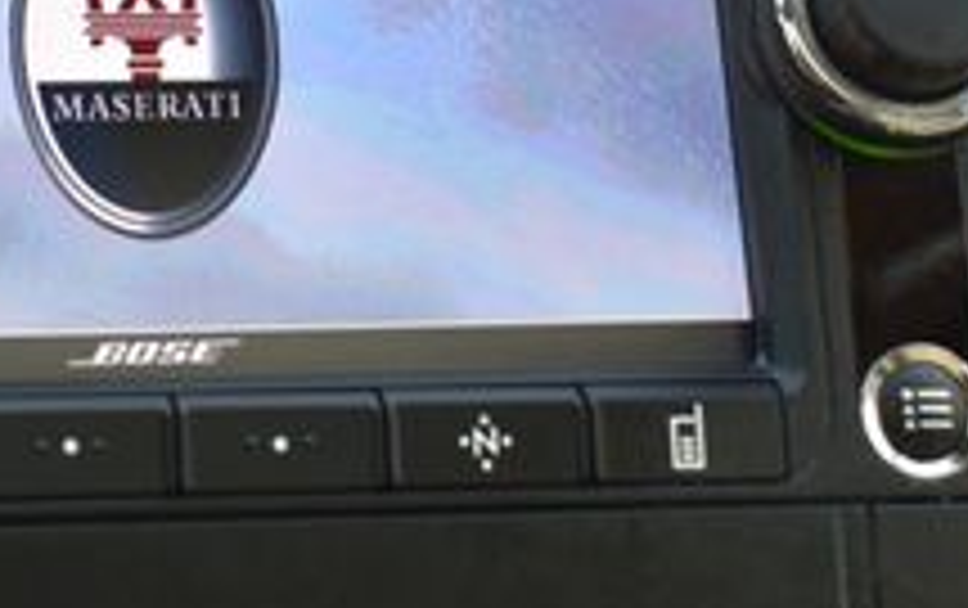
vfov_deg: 11.6
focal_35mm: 114
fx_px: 2999
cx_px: 167
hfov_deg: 18.1
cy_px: 230
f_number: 6.3
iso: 500
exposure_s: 1/15
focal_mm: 25
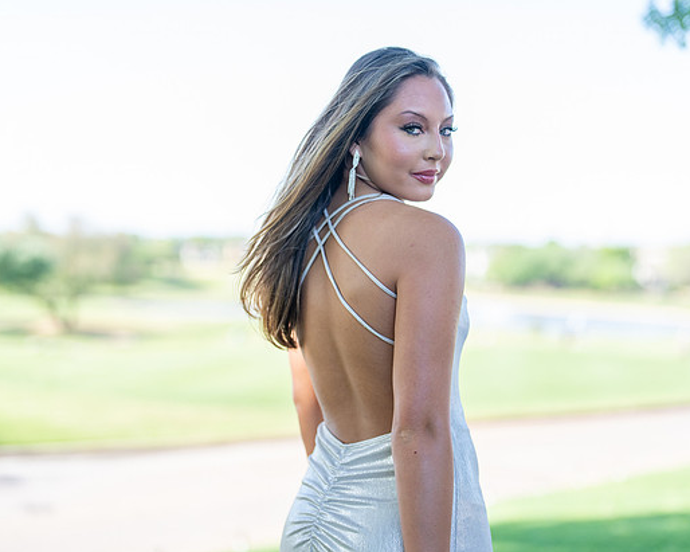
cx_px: 385
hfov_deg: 33.0
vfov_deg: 26.7
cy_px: 277
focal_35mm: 57
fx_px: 1164
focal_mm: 50
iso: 160
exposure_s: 1/1000
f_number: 1.6
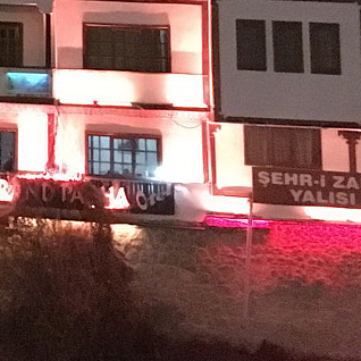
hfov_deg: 12.3
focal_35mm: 129
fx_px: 1522
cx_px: -303
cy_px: -230
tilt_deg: +12.3
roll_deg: -3.1
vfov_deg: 12.6
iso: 1600
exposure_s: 1/17
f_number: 2.2
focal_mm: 4.15
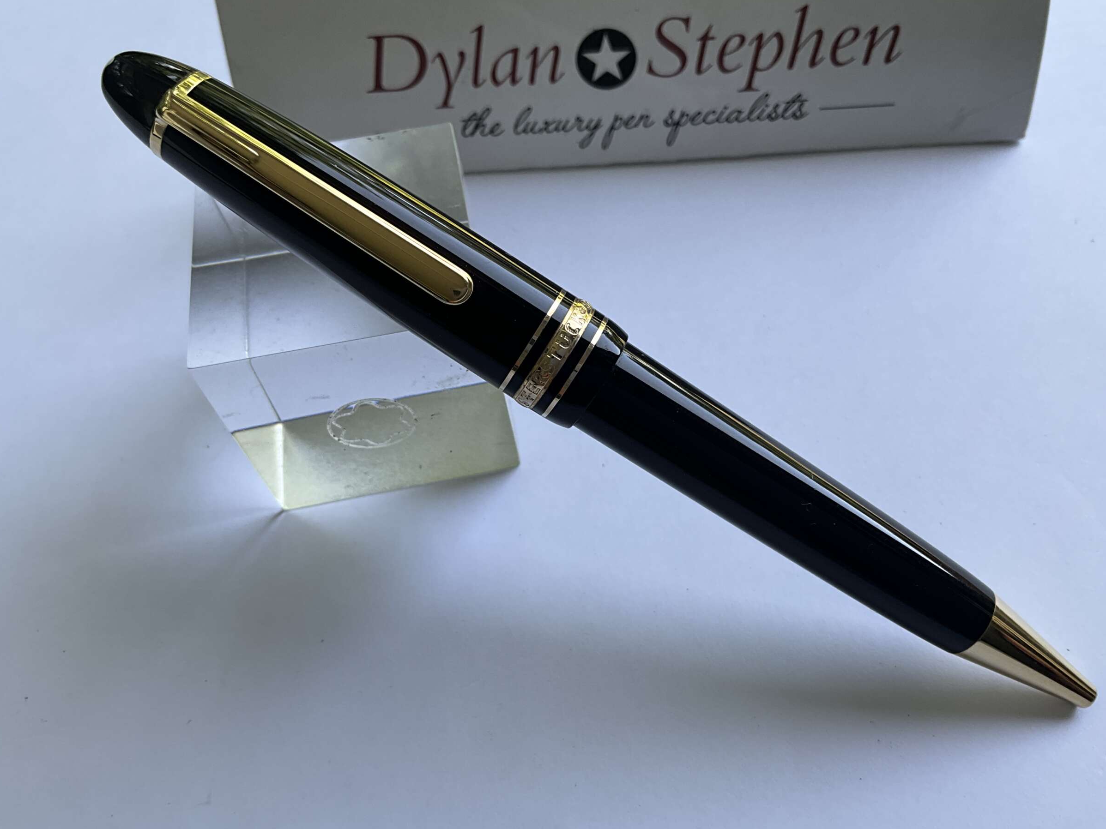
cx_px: 571
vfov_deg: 45.4
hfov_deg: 58.3
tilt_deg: -56.7
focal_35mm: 31
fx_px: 990
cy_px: 402
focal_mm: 3
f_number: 1.8
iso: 20
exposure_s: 1/122
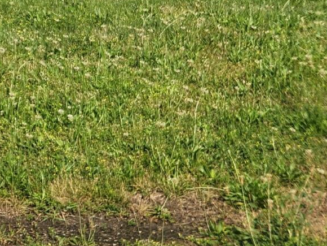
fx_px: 1124
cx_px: -244
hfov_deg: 14.7
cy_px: -109
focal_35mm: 119
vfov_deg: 12.0
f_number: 1.8
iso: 20
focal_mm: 5.4
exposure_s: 1/1973
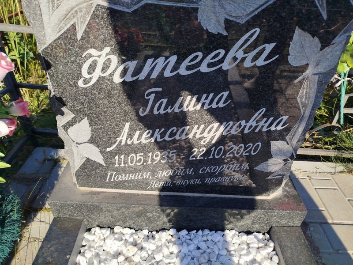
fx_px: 245
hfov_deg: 71.6
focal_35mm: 24
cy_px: 132
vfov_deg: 56.8
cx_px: 176
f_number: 1.7
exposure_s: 1/852
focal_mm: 5.31
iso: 50
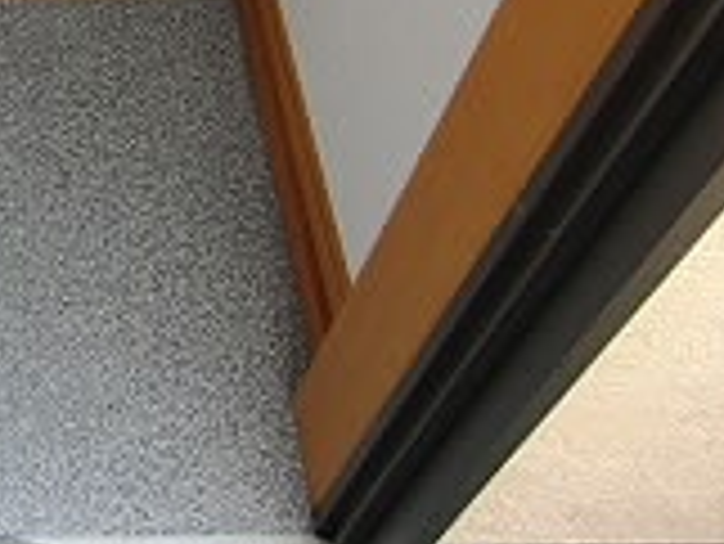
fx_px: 1340
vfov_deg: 21.2
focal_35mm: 64
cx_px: -126
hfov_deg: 27.0
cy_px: -128
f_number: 3.2
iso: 100
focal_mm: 4.3
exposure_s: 1/100
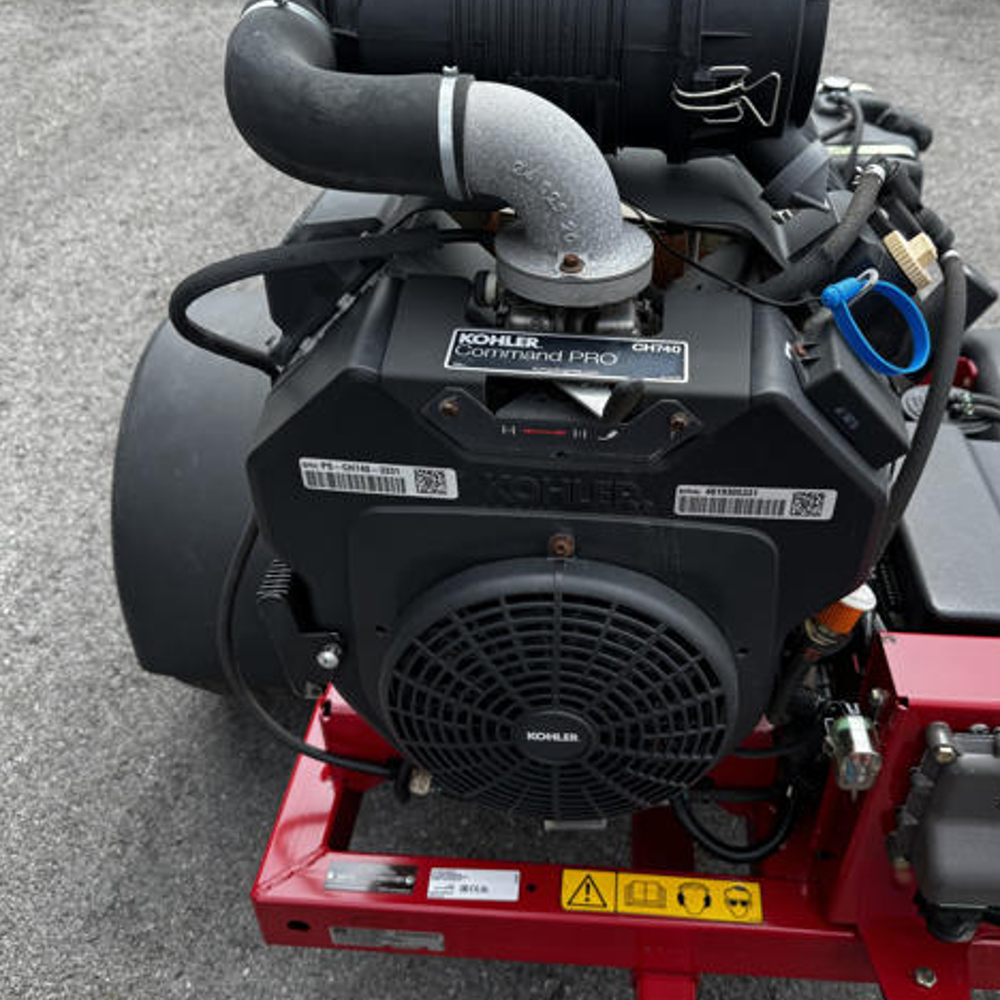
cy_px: 502
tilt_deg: -42.4
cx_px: 581
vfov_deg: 55.6
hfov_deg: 55.4
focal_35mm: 29
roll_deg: +0.0
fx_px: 948
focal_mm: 6.76
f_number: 1.78
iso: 80
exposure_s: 1/1261
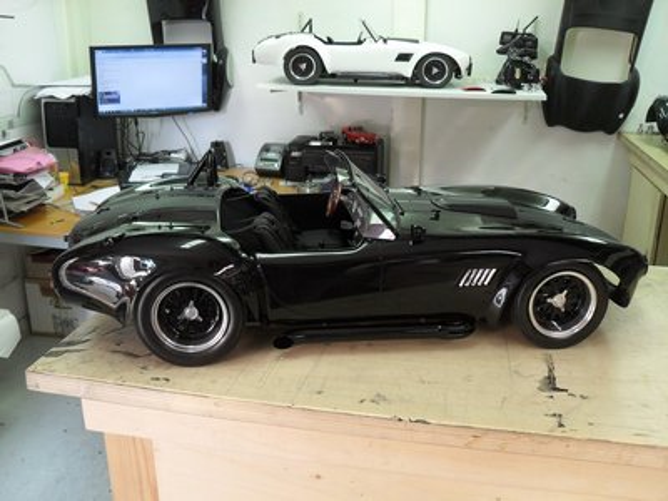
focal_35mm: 35
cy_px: 250
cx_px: 334
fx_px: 675
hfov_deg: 52.6
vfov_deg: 40.7
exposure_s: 1/30
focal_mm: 6.2
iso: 120
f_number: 2.8
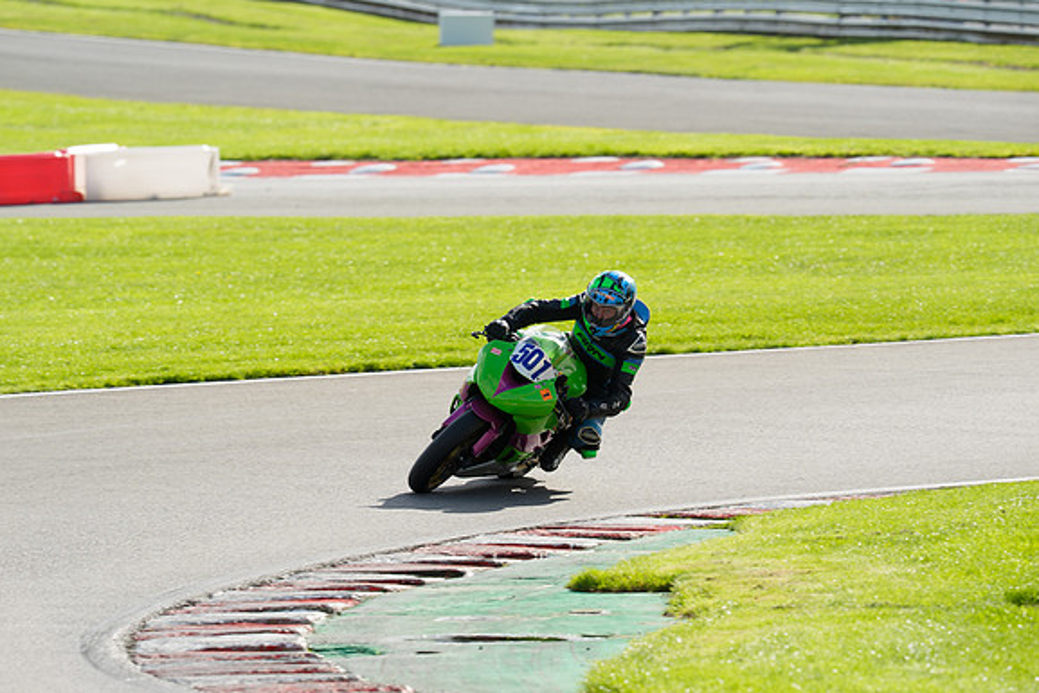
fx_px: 11604
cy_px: 346
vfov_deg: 3.4
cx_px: 520
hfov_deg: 5.1
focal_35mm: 402
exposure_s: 1/400
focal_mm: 400
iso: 125
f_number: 7.1
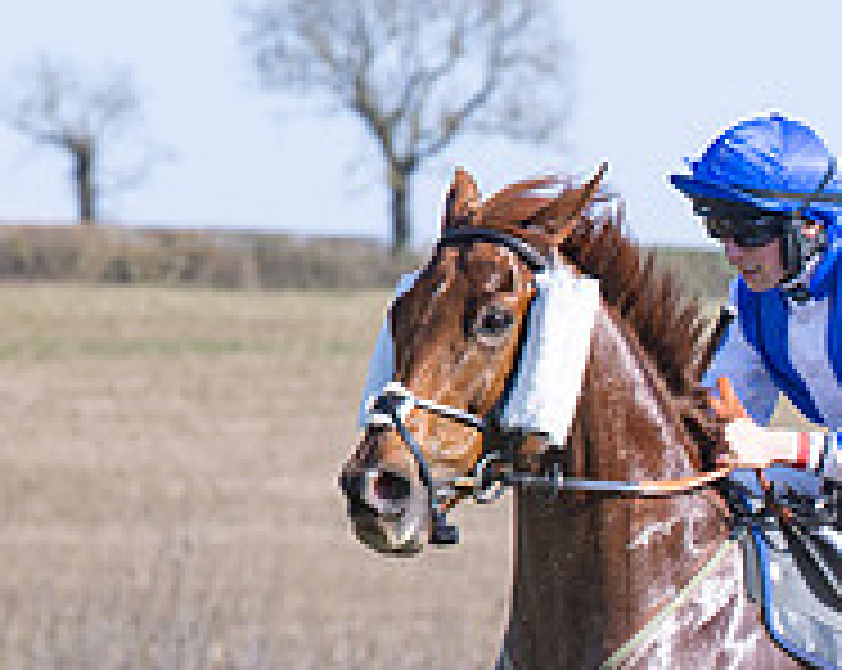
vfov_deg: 3.3
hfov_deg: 4.2
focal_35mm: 464
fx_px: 11545
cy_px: 940
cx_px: 884
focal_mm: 99
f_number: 4
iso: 200
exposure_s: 1/1600
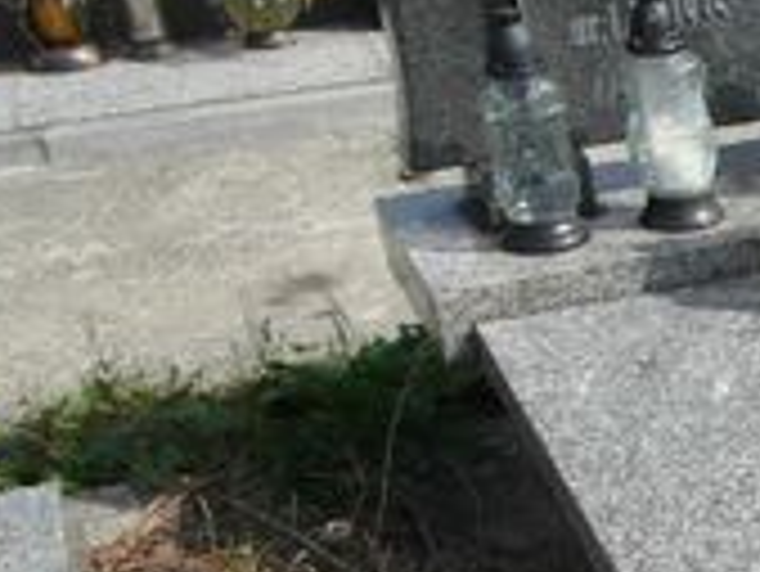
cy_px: 676
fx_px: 1999
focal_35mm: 91
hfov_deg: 17.9
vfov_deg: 15.7
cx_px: 1304
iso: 80
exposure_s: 1/500
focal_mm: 5.2
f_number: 4.4
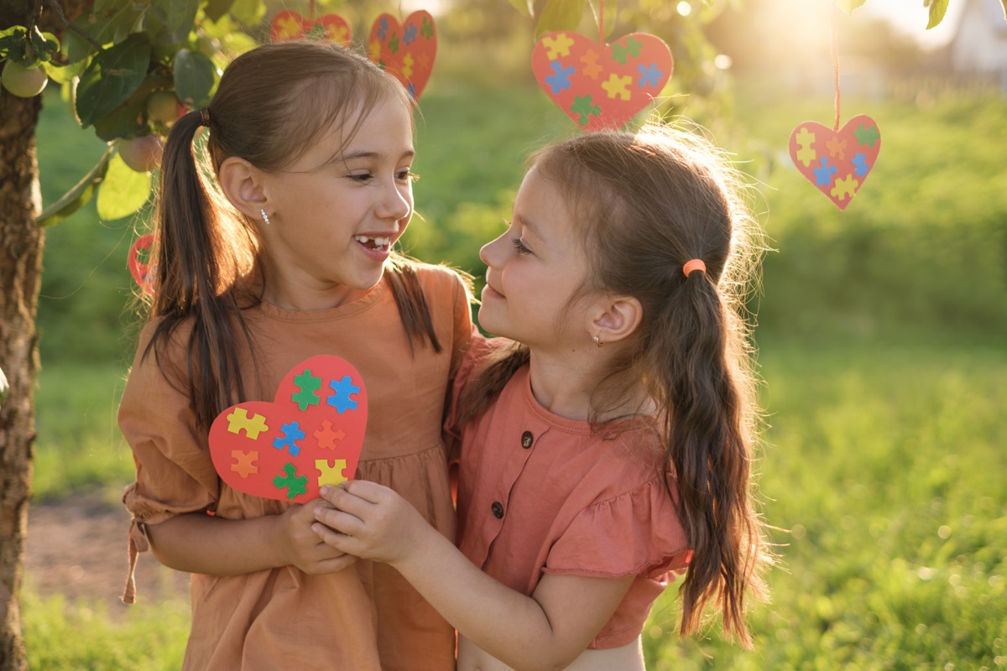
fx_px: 1482
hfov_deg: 37.5
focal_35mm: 53
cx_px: 504
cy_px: 336
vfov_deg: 25.5
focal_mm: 35
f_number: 2
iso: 160
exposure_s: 1/500
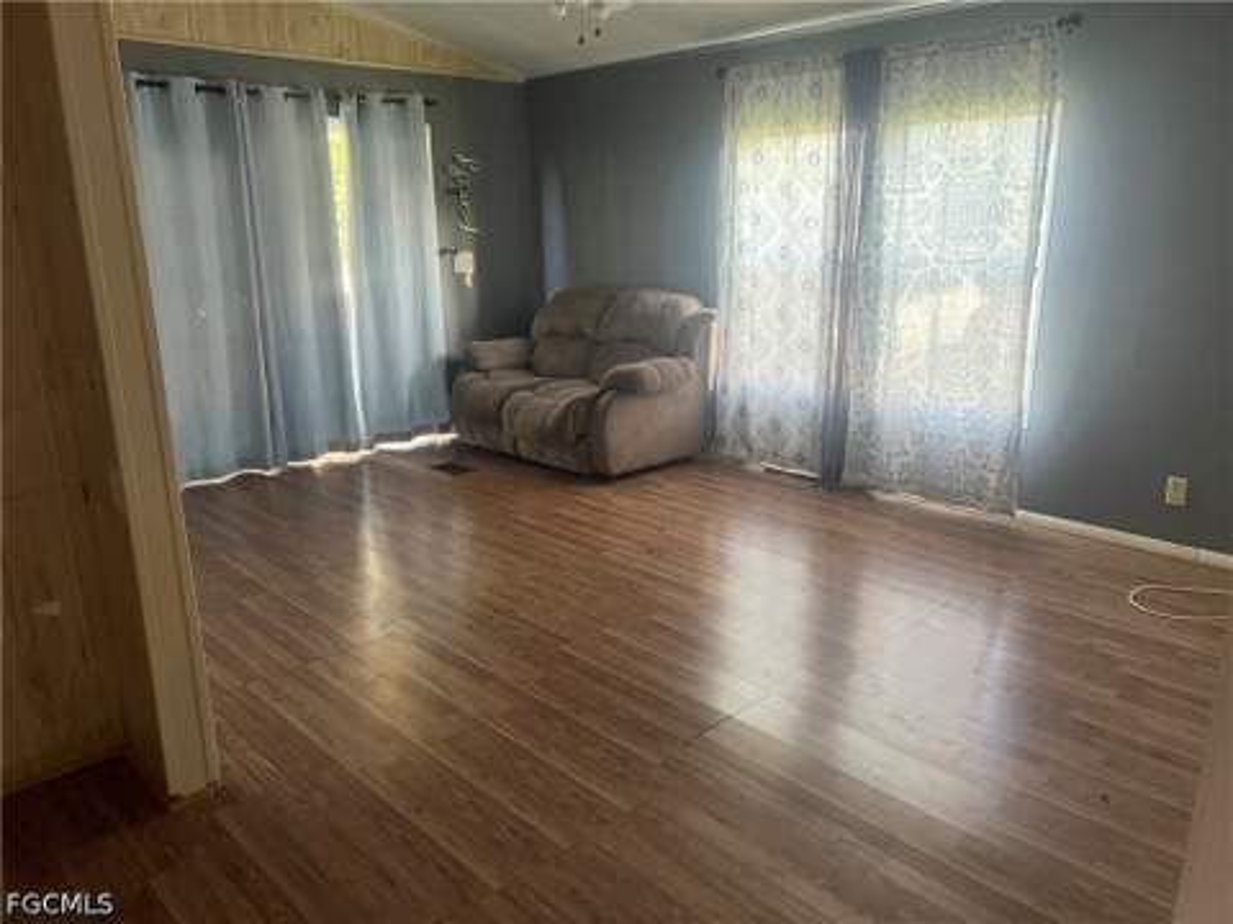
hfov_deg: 67.3
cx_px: 616
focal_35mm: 26
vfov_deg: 53.1
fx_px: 926
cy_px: 462
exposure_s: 1/60
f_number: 1.5
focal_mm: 5.7
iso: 160
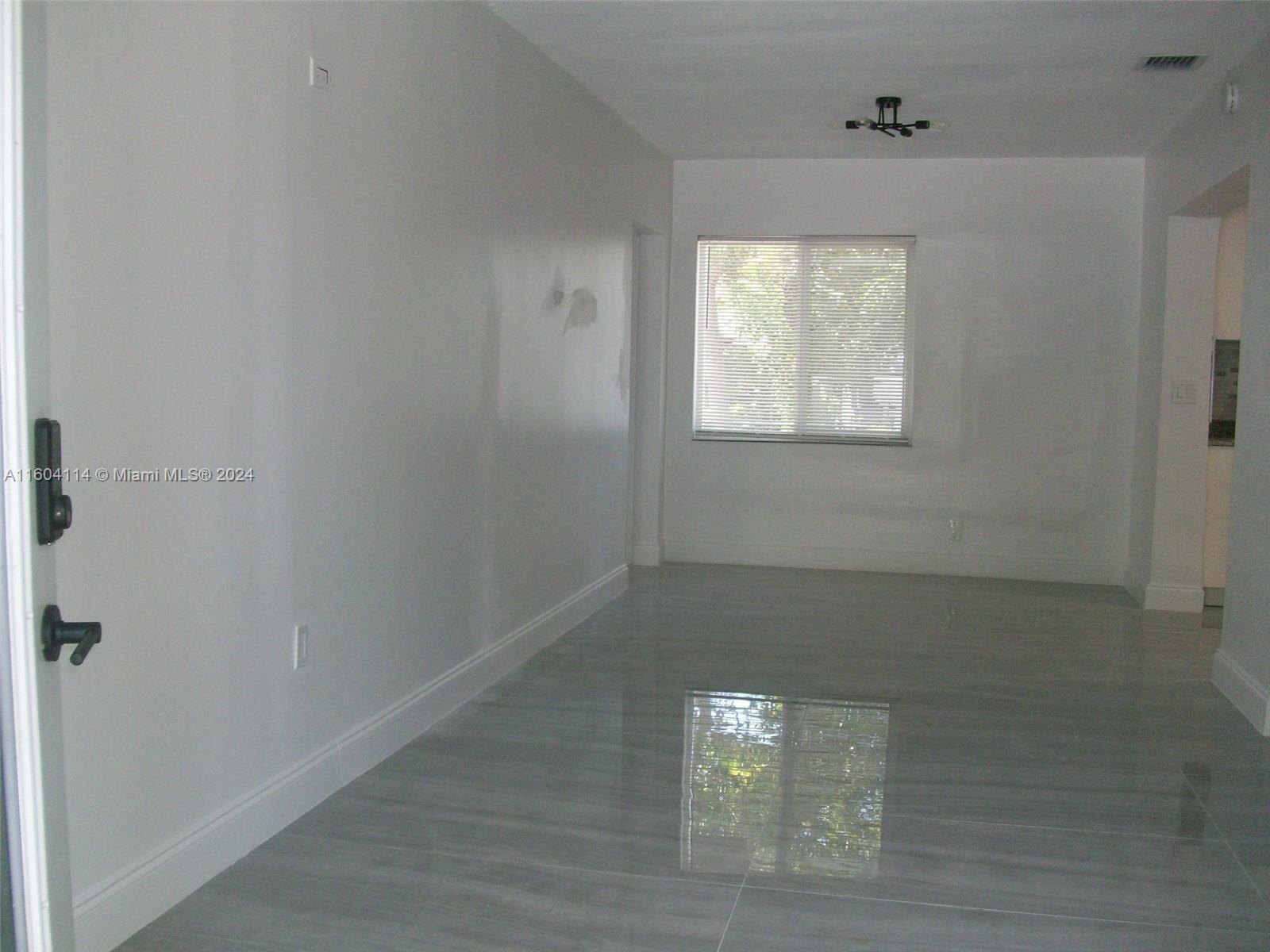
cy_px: 476
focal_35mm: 34
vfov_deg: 41.8
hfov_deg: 54.0
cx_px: 635
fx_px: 1247
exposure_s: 1/60
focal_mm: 5.7
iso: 160
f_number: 2.8
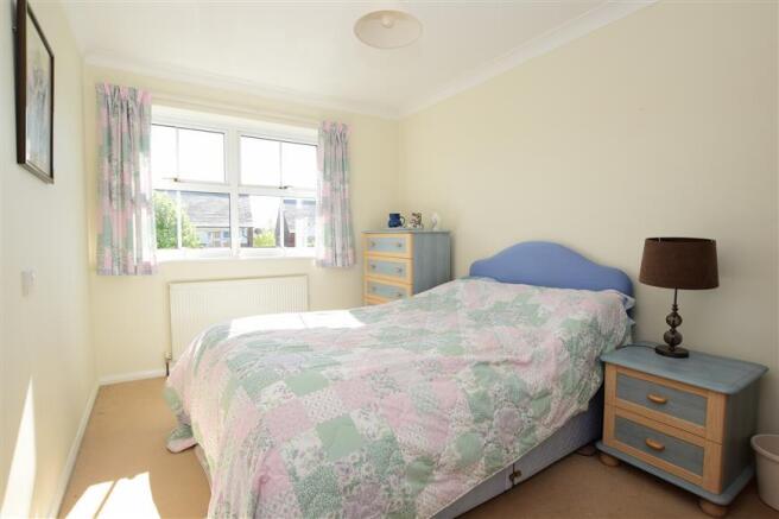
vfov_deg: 69.6
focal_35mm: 17
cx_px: 390
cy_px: 260
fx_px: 373
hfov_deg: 92.5
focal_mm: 11.5
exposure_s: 1/160
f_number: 9
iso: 400
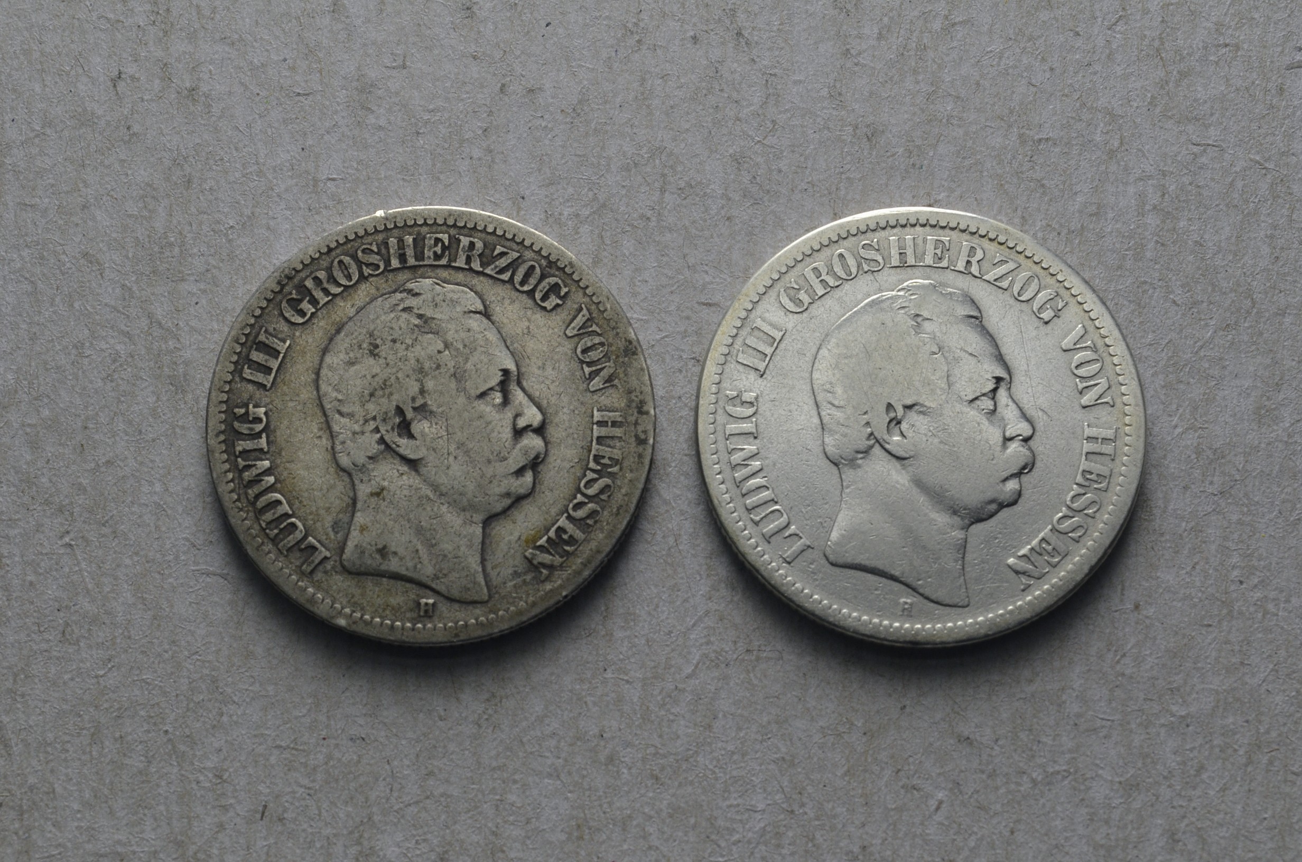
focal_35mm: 82
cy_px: 431
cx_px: 651
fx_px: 2978
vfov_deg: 16.5
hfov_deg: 24.7
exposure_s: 1/250
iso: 400
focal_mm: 55
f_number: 14
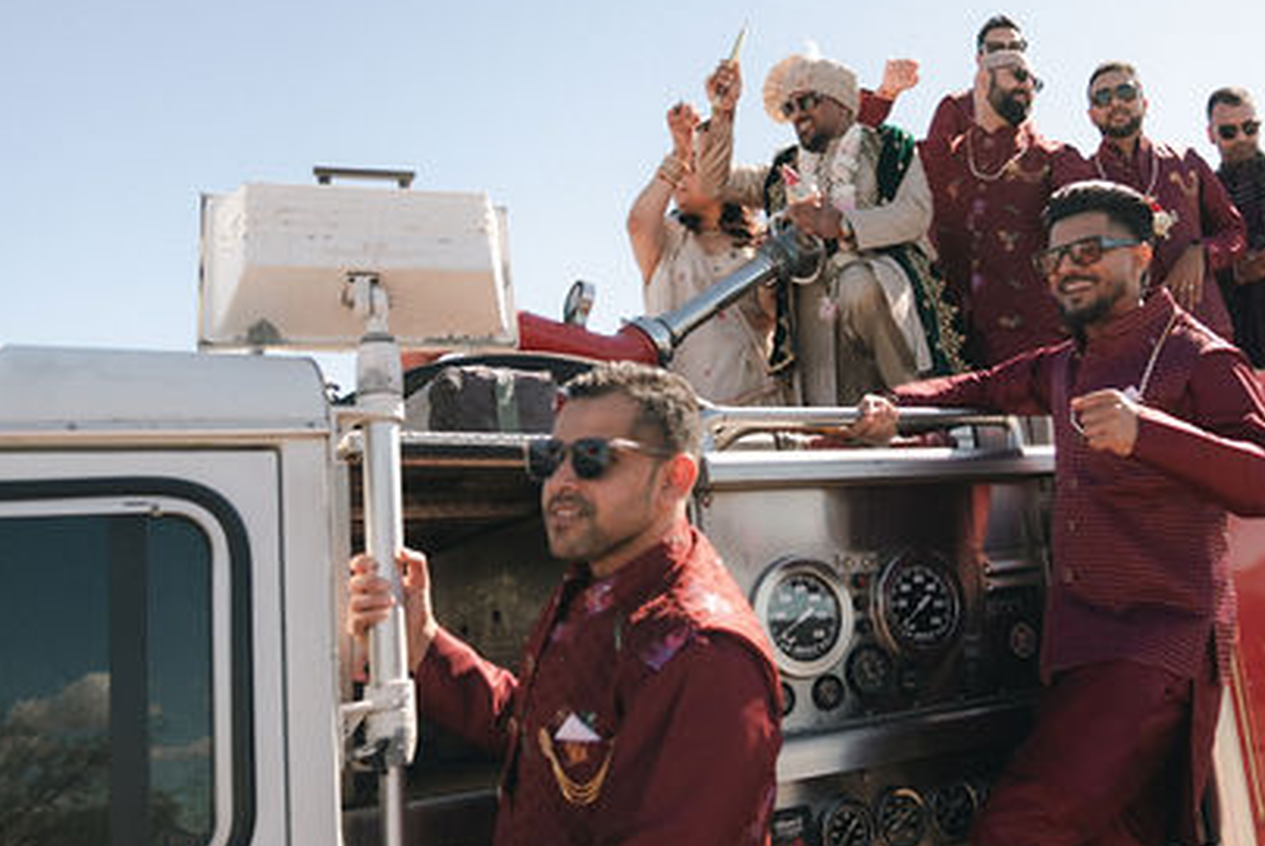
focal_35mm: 38
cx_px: 889
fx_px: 1336
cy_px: 302
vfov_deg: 34.9
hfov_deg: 49.4
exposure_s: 1/2500
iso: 200
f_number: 2.8
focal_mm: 24
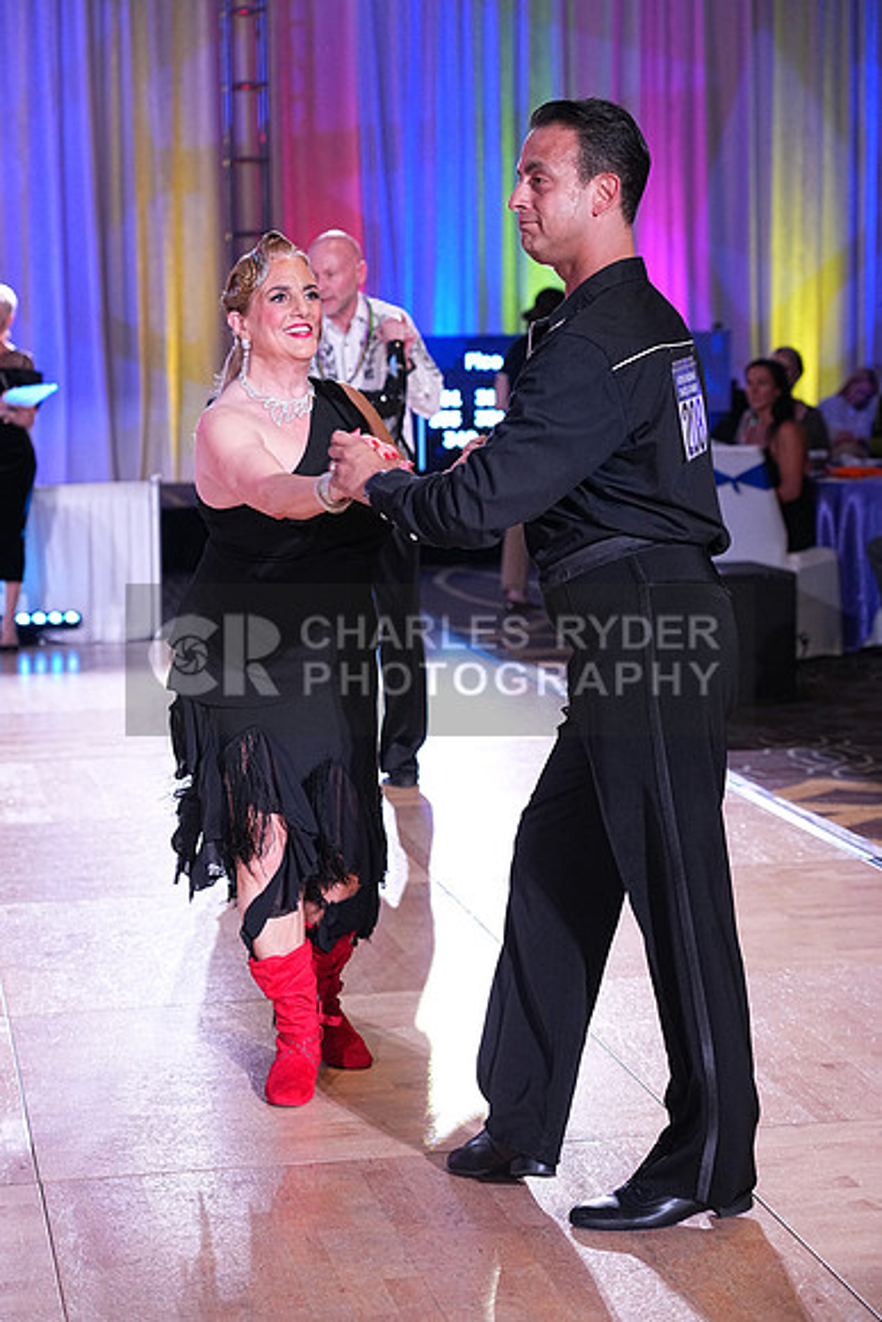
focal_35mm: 71
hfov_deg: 19.2
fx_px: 2607
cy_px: 661
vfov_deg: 28.4
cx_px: 441
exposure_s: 1/250
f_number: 4
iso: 2500
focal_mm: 71
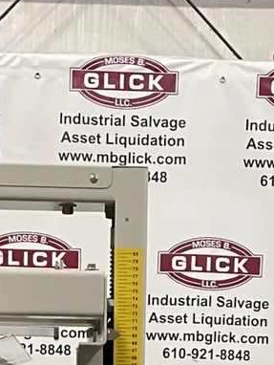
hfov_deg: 10.9
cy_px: 675
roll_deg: -0.3
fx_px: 1434
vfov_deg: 13.0
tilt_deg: -10.8
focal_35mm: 136
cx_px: 123
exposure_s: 1/60
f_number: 1.6
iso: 160
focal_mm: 4.2
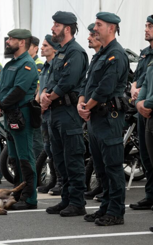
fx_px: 1489
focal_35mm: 223
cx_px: 82
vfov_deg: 9.4
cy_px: 122
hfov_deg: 5.9
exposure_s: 1/250
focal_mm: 145
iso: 500
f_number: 4.5
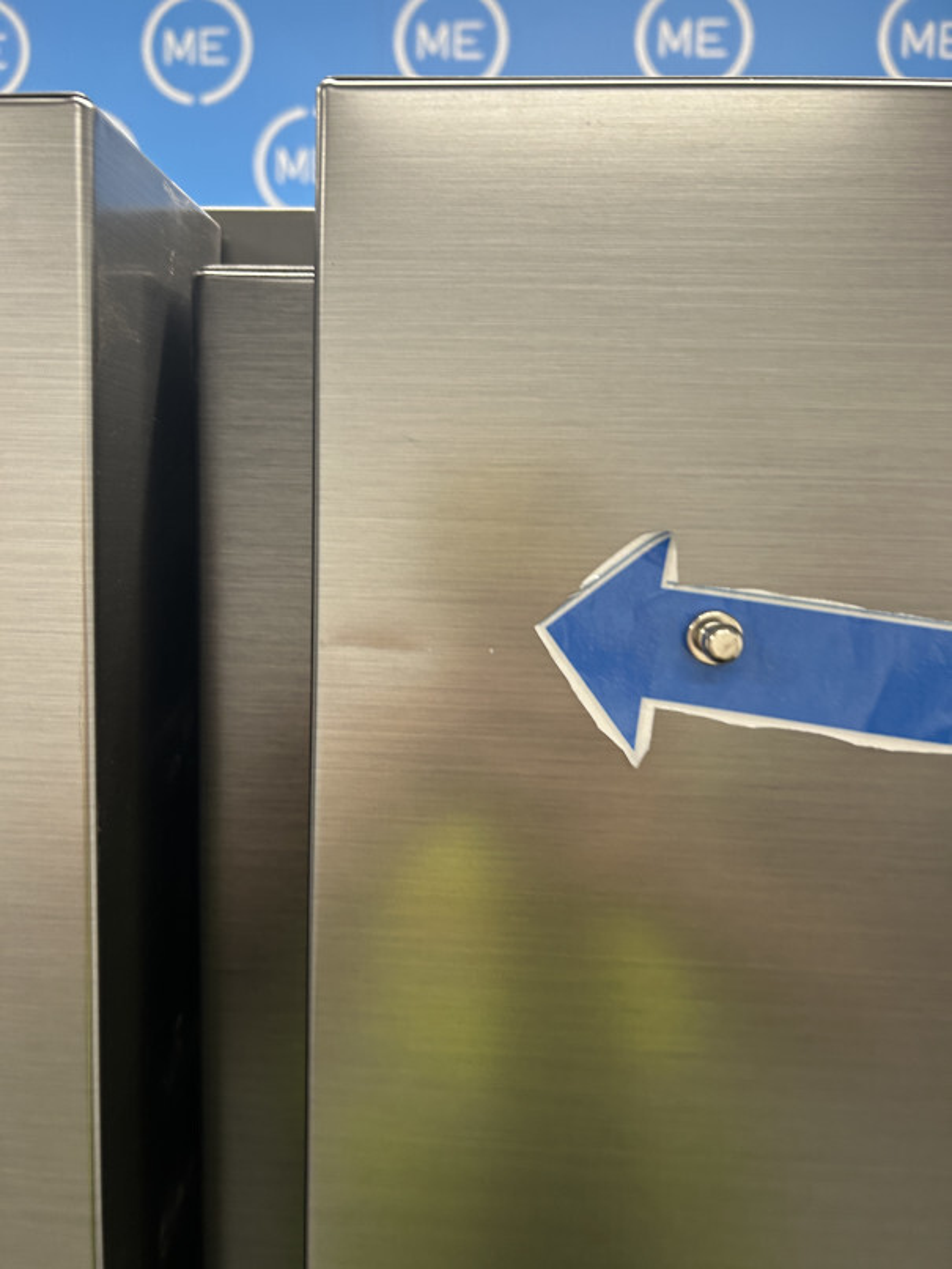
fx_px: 953
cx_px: 476
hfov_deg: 53.1
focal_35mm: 26
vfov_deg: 67.3
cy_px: 634
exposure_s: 1/50
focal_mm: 5.7
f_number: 1.5
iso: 100
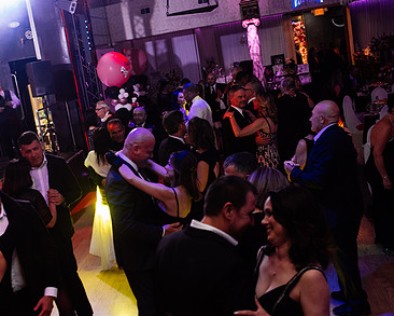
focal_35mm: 52
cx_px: 142
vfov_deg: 29.1
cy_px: 169
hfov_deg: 35.7
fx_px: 607
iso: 2000
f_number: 3.2
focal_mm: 35
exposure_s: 1/200
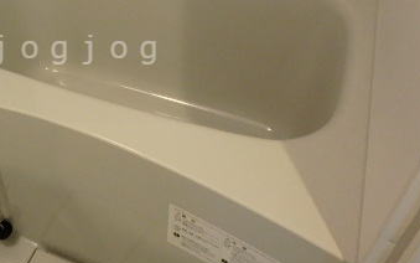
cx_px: 78
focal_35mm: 42
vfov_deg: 29.8
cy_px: 50
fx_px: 481
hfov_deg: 44.6
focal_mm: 3.7
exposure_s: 1/30
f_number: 3.5
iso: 640
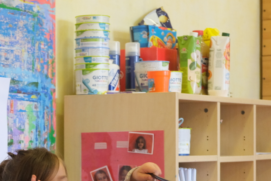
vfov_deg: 10.0
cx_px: -112
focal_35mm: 136
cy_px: 182
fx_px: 1024
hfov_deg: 14.3
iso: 1250
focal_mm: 31.5
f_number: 3.6
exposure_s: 1/60
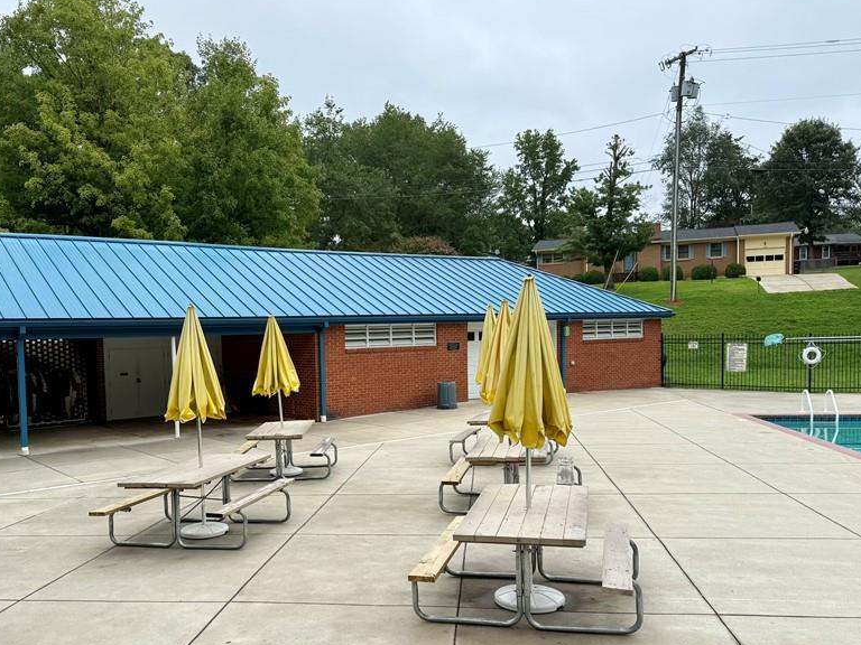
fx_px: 796
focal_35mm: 32
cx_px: 348
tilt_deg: -2.4
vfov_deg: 44.0
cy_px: 380
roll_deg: +1.4
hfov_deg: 56.4
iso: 80
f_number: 1.78
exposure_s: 1/2611
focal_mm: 6.76
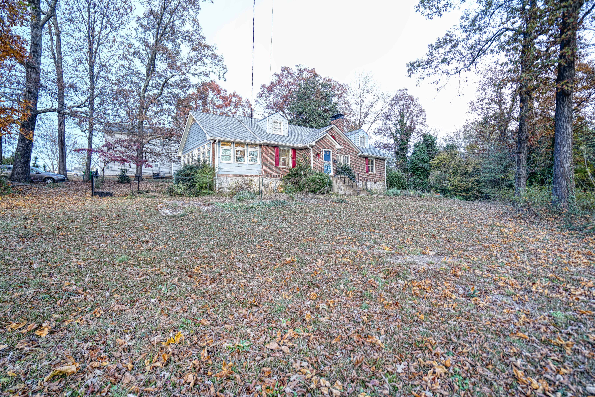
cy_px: 198
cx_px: 298
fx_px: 264
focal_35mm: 16
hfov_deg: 96.7
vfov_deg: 73.7
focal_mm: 16
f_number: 4
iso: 100
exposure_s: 1/4
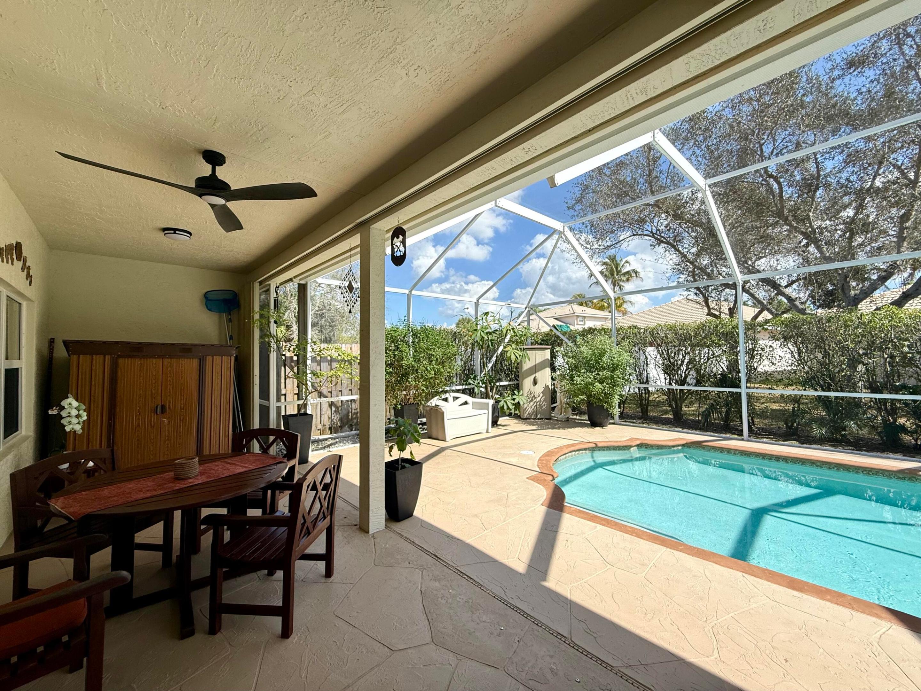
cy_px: 346
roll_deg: +0.4
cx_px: 460
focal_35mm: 14
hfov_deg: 102.1
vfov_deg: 85.7
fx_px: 372
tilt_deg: -0.2
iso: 64
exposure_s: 1/424
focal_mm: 2.22
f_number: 2.2
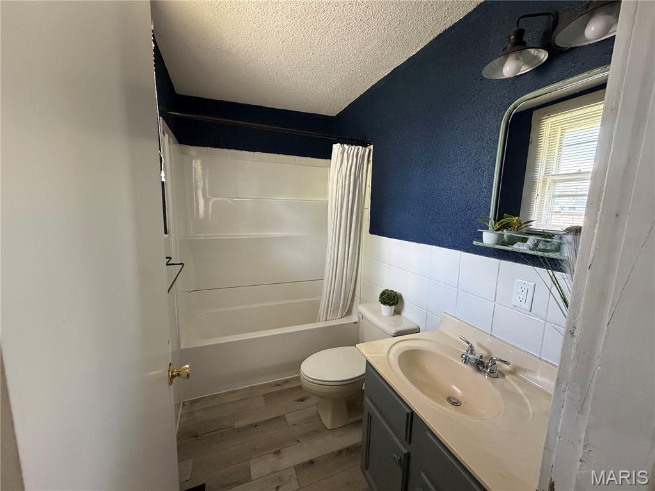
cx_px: 328
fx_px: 265
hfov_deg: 102.1
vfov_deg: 85.7
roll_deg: -1.6
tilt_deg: -8.4
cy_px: 246
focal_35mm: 14
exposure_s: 1/60
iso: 500
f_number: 2.2
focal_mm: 2.22
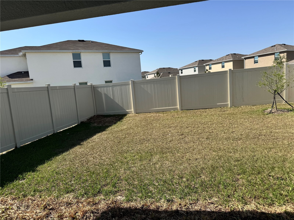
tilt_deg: -8.4
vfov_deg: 56.8
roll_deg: +4.5
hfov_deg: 71.6
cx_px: 147
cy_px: 110
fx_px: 204
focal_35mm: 24
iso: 80
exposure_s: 1/4310
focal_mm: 6.76
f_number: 1.78
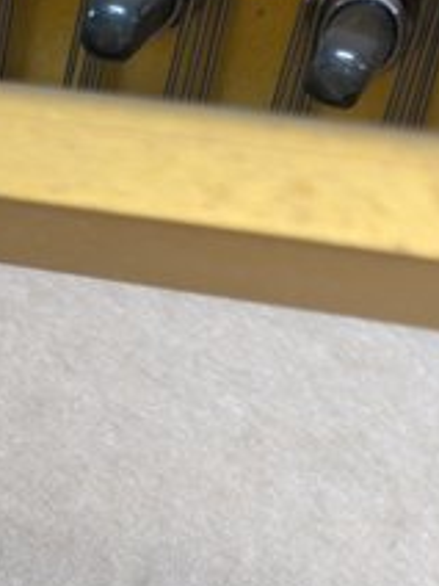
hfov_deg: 16.1
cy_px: 912
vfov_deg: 19.6
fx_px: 1437
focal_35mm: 85
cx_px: -195
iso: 305
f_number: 1.89
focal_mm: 5.43
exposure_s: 1/100
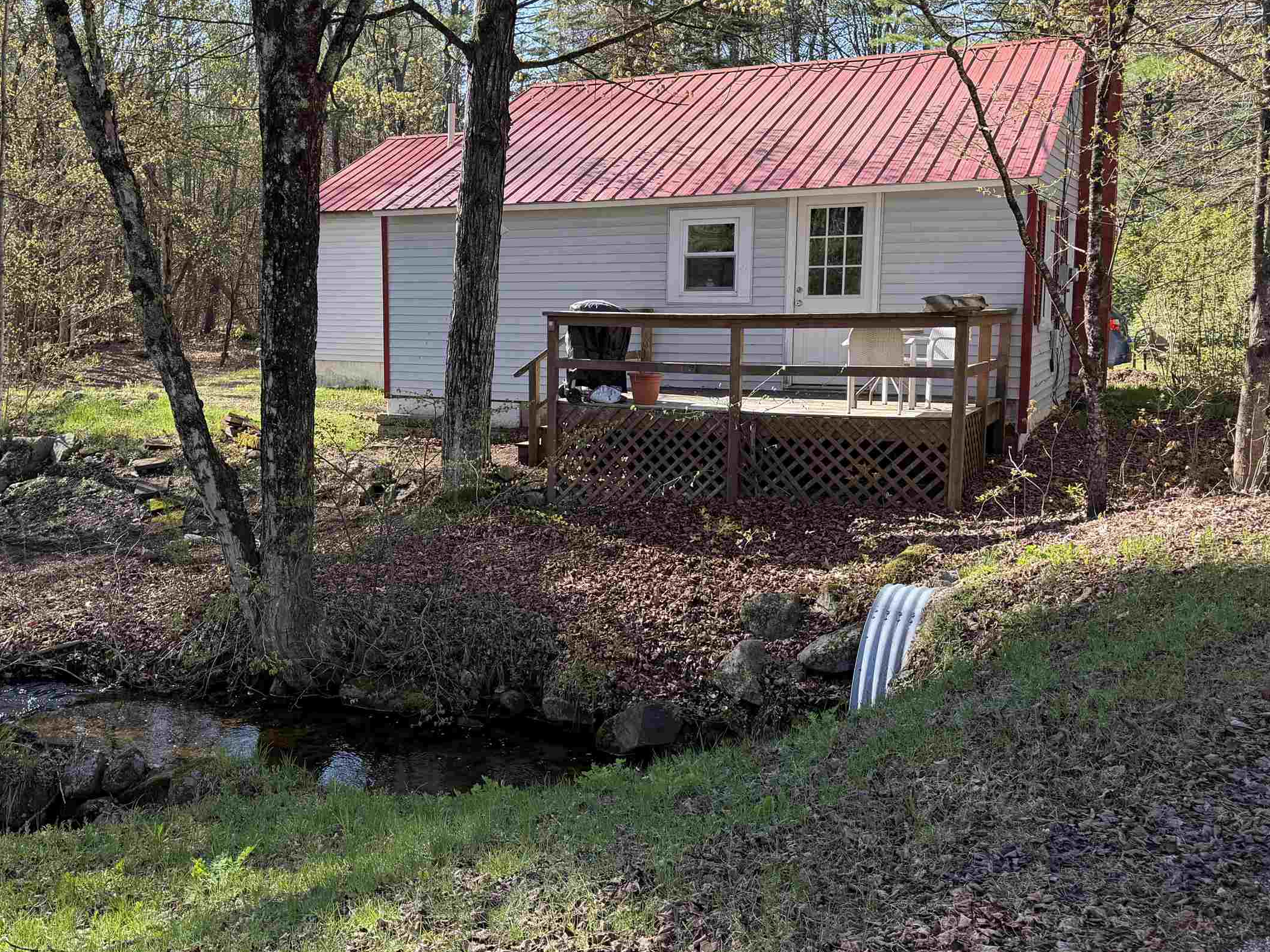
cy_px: 439
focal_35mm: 35
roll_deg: +1.1
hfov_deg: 51.8
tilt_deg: -11.3
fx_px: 1284
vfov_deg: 40.7
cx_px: 442
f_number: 1.78
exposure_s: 1/589
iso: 80
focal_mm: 6.76
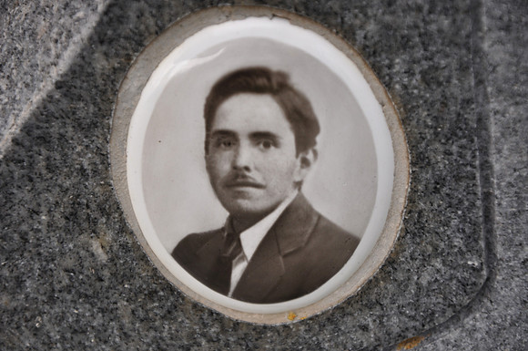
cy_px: 176
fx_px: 2307
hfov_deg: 13.1
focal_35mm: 158
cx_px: 264
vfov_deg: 8.7
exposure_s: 1/160
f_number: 6.3
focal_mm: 105
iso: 200
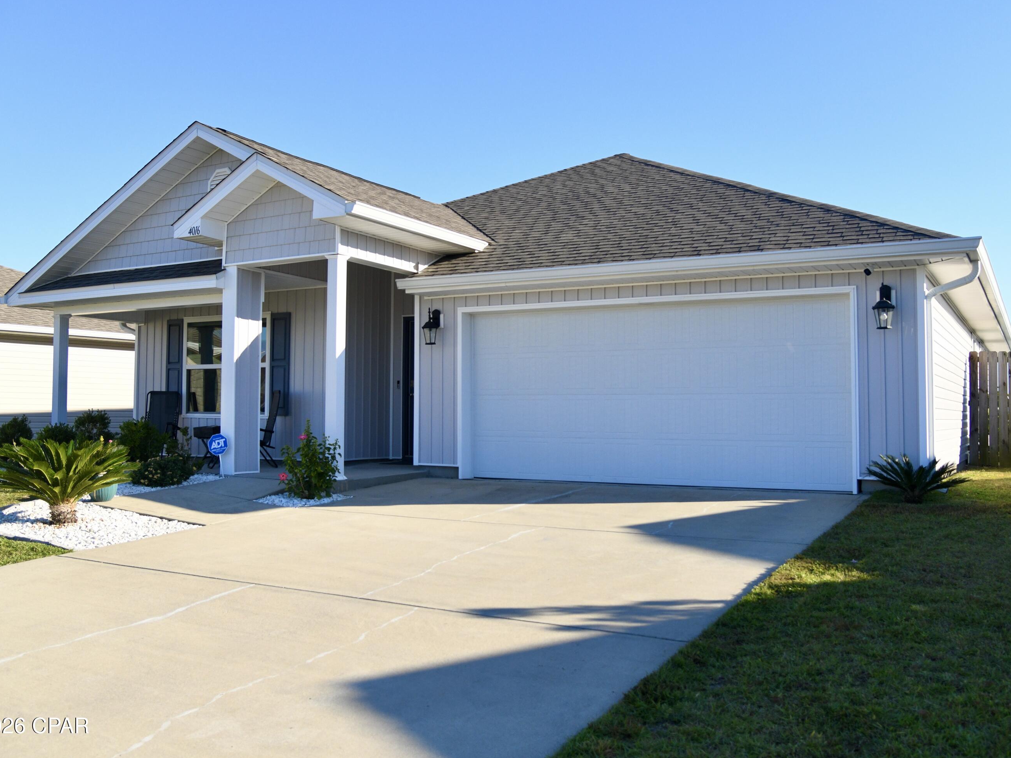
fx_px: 905
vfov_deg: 45.4
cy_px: 373
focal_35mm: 31
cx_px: 543
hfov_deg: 58.3
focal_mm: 24
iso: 800
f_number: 4.5
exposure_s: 1/4000
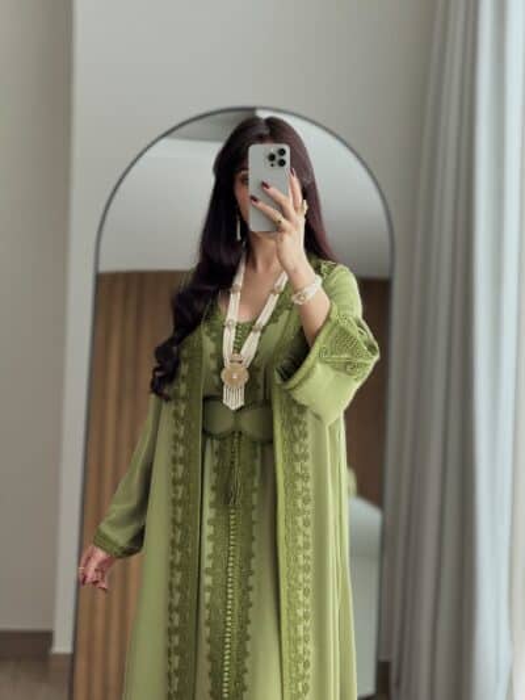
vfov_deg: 16.4
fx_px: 2426
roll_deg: -2.8
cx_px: 262
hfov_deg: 12.4
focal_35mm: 120
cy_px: 350
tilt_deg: -3.6
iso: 64
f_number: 2.8
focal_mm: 15.66
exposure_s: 1/99
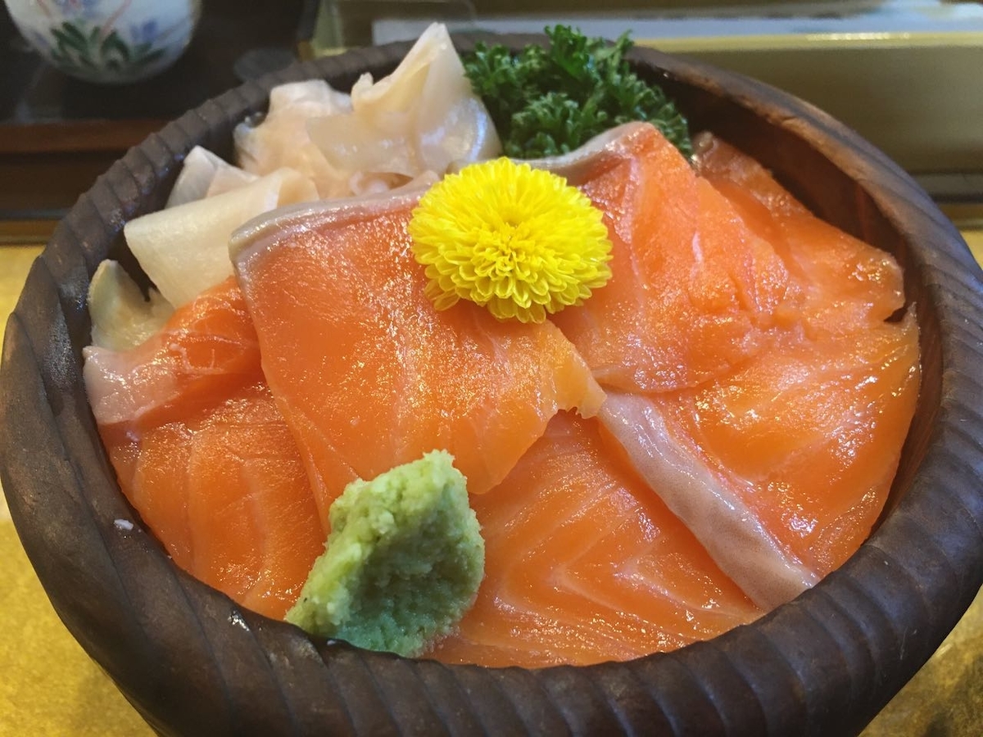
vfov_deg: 48.2
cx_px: 492
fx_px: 824
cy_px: 368
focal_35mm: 29
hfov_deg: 61.7
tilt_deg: -48.0
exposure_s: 1/30
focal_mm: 4.15
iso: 160
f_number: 2.2
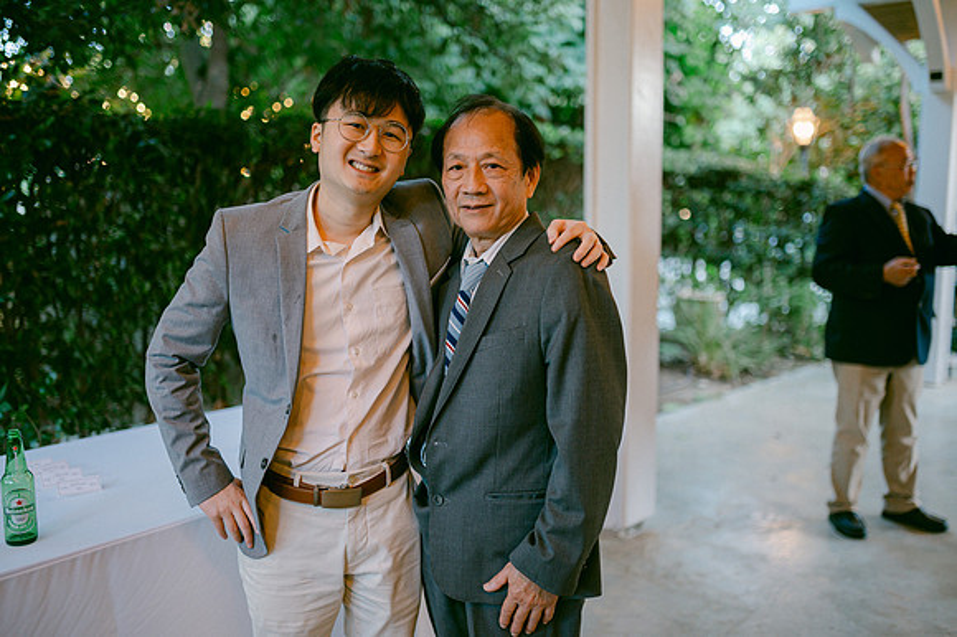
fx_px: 930
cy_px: 318
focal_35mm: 35
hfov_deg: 54.5
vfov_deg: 37.8
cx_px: 478
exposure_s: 1/160
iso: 1000
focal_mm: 35
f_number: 1.8
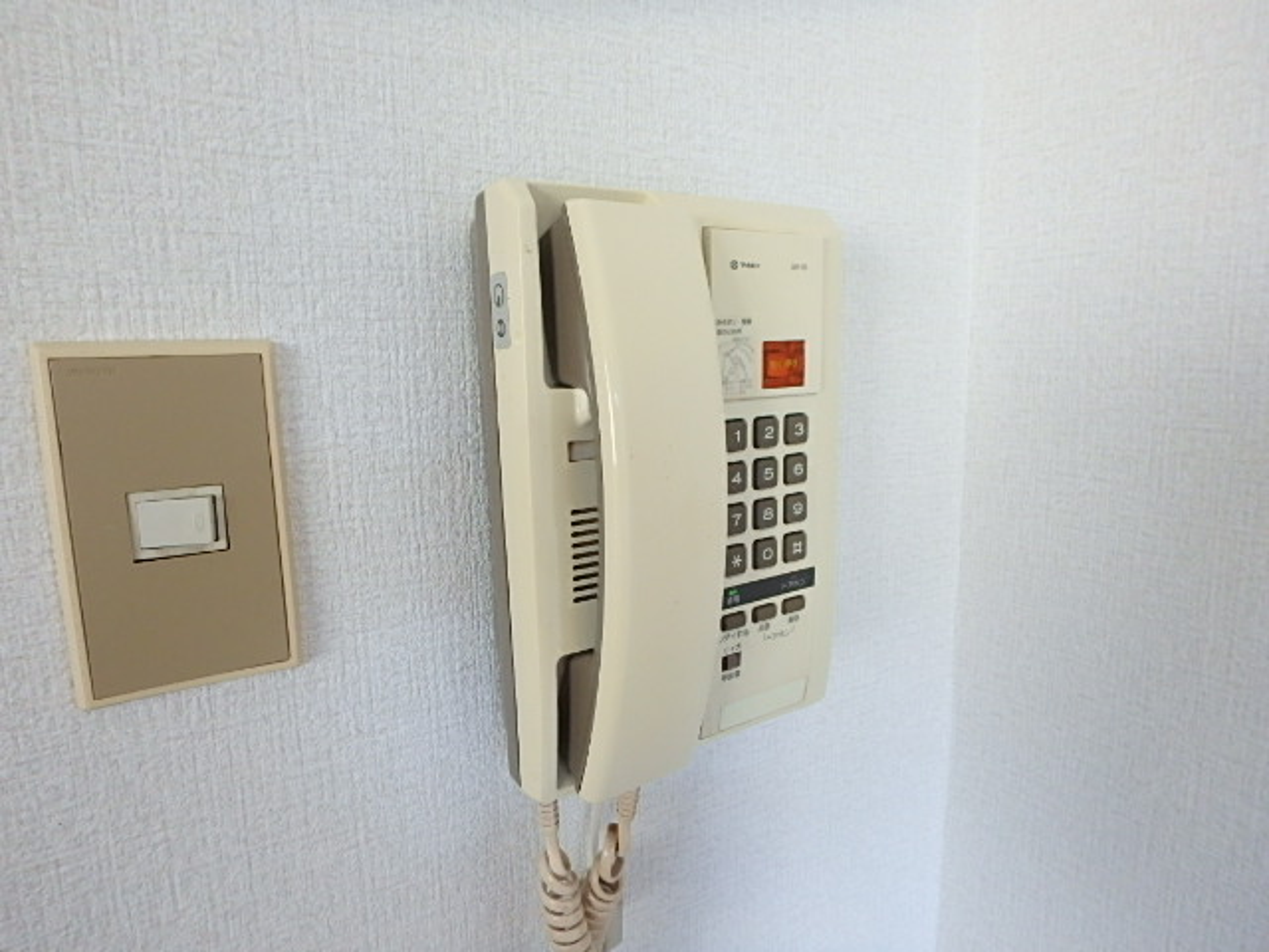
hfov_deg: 79.0
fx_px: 770
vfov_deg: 63.4
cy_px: 476
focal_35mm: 21
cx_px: 634
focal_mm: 3.7
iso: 320
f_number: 3.5
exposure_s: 1/30
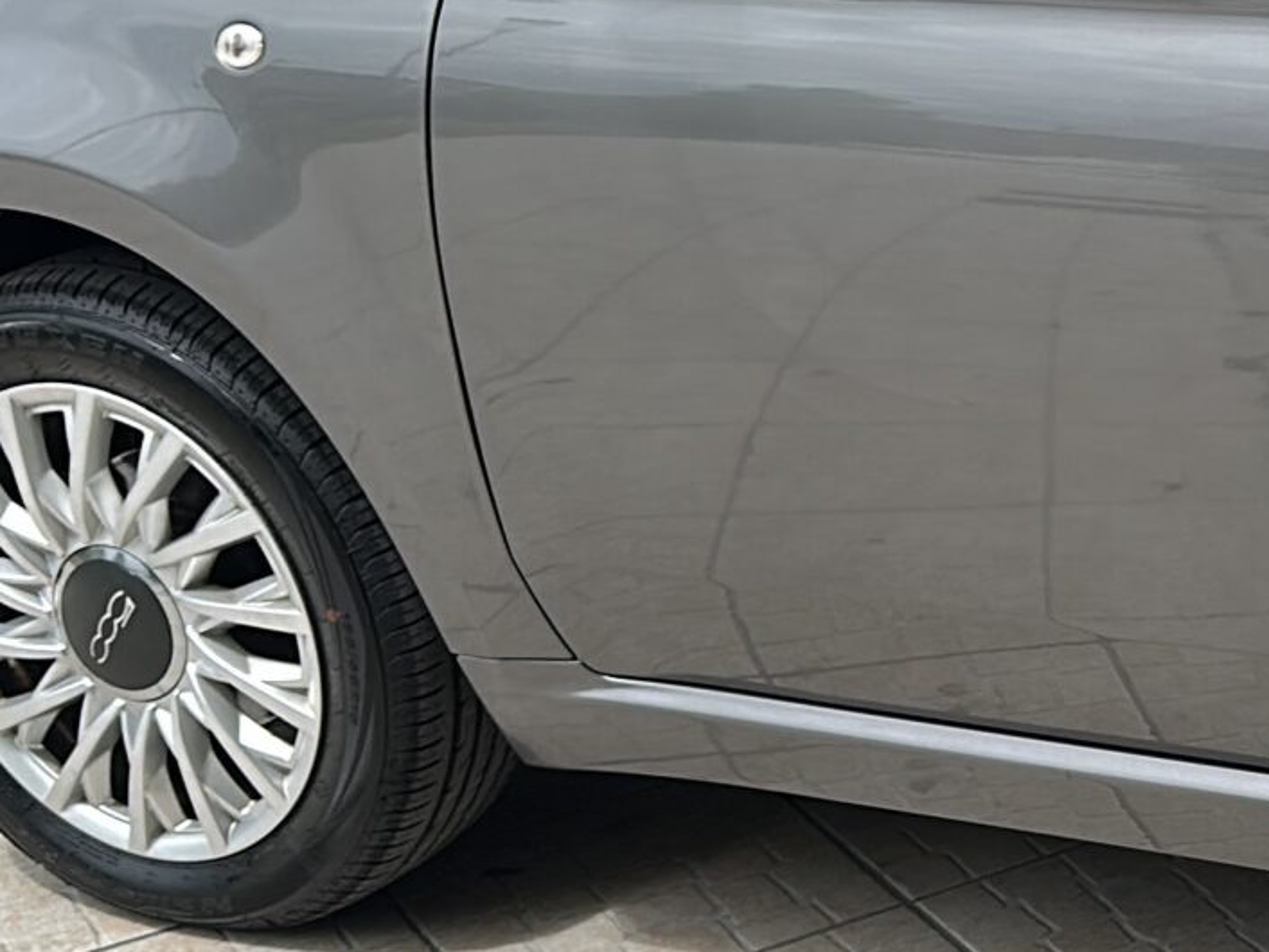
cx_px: 1898
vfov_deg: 16.9
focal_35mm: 87
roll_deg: -1.7
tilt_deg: -18.7
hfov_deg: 19.6
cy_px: 194
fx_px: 3190
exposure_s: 1/2421
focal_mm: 6.86
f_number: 1.78
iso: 57
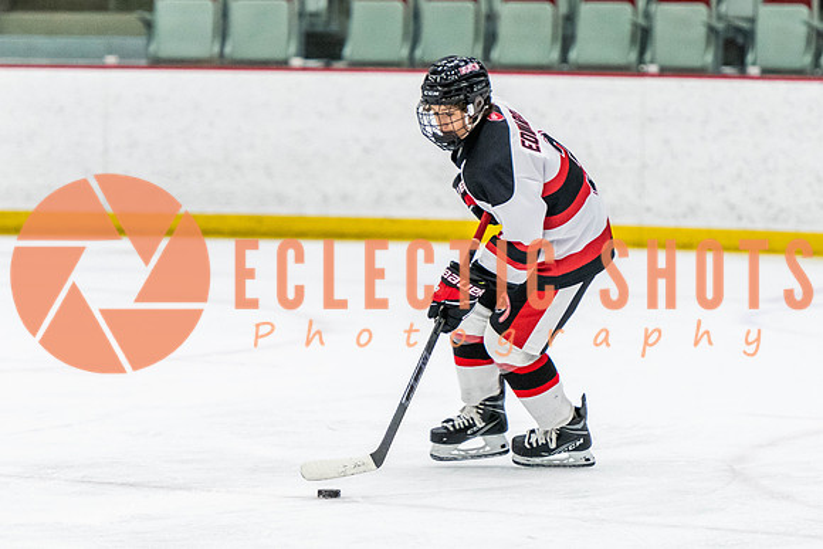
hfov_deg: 7.6
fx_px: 6213
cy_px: 225
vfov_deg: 5.1
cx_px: 518
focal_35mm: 272
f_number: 2.8
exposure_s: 1/640
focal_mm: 165
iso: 3200
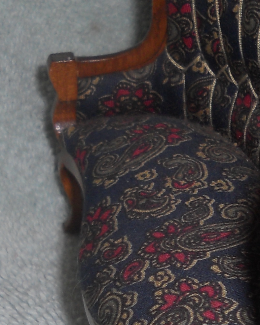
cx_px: 147
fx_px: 1222
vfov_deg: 15.1
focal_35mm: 127
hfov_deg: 12.1
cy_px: 238
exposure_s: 1/25
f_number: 8.8
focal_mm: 5.8
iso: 80
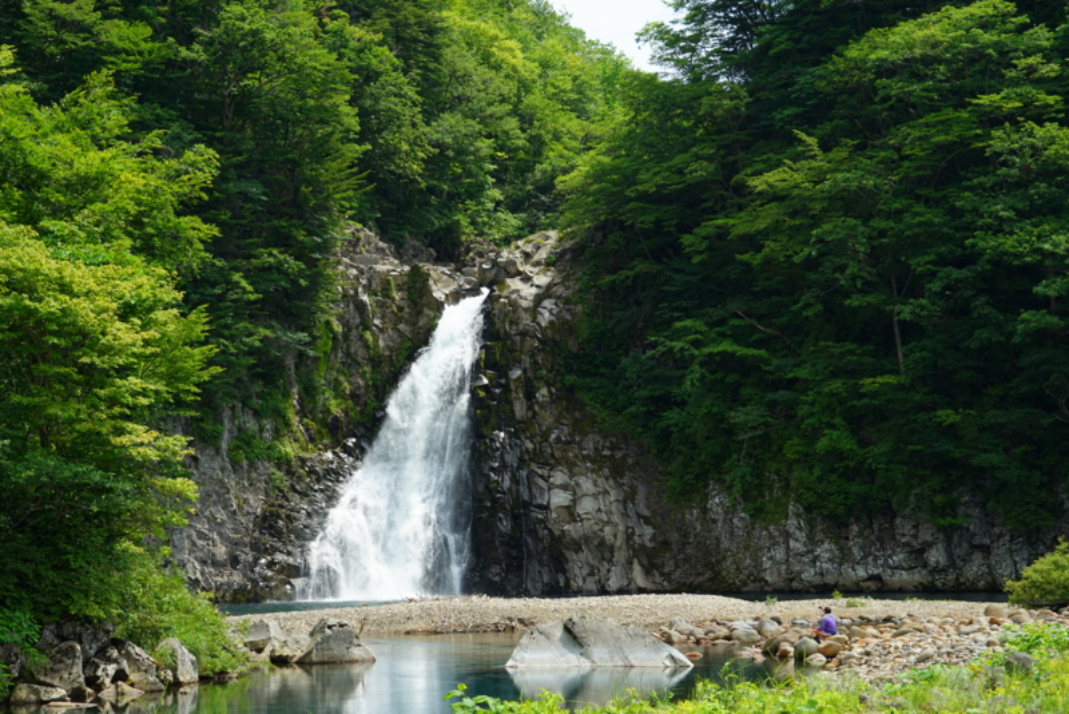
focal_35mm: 77
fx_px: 2287
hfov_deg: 26.3
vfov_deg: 17.7
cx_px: 534
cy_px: 357
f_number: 10
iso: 100
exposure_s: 1/125
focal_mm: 77
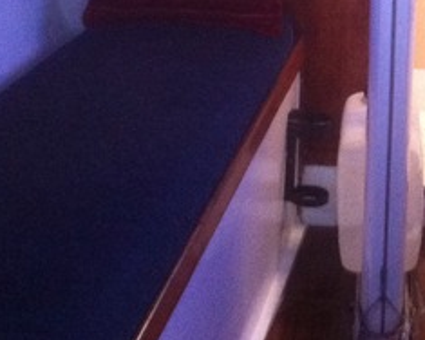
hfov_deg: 16.2
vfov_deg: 13.2
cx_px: 441
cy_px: 34
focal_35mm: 116
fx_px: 1459
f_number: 2.8
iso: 400
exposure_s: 1/15
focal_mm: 3.85
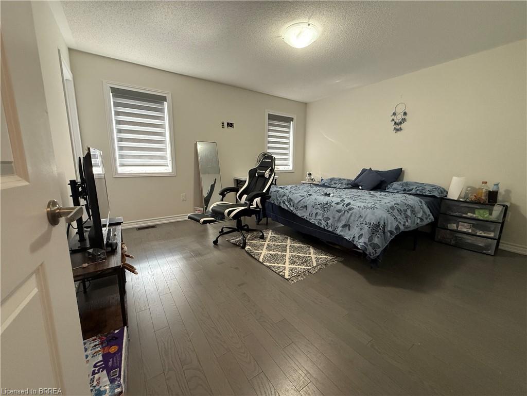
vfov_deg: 85.7
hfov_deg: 102.1
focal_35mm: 14
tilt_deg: -10.1
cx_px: 264
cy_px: 198
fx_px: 213
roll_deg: -1.4
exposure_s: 1/120
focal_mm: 2.22
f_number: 2.2
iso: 320
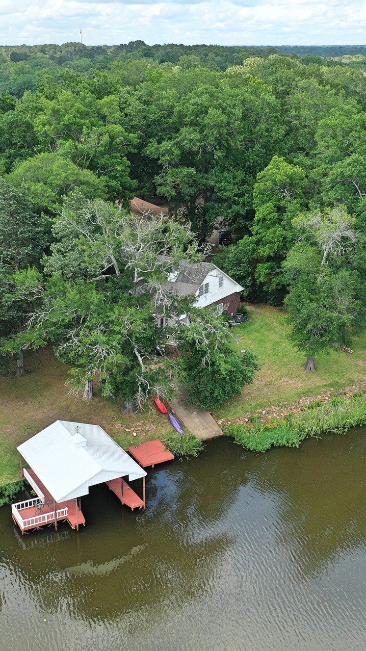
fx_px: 777
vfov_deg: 45.5
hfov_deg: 26.5
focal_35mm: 45
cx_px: 195
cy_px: 326
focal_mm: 10.26
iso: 100
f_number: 4.5
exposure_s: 1/320
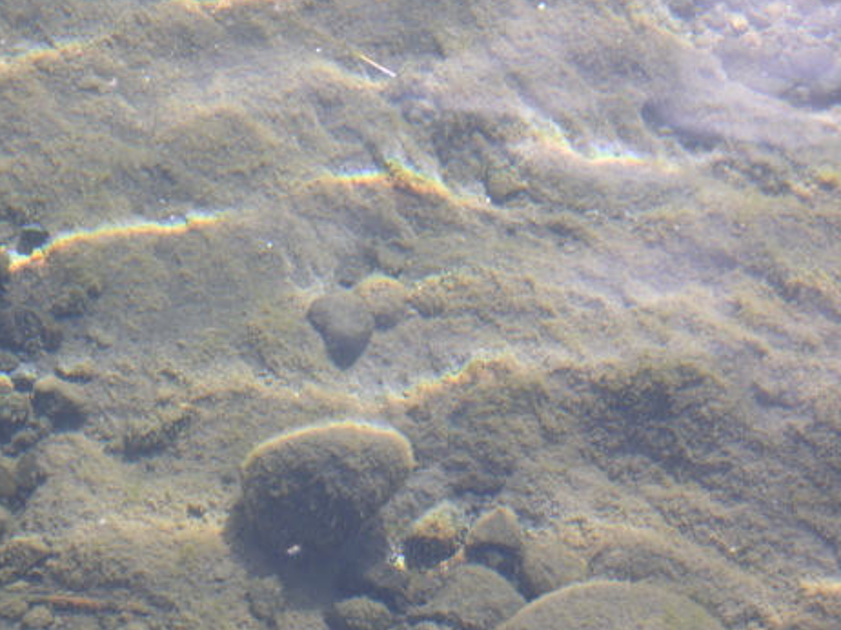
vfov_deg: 7.6
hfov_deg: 10.2
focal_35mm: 194
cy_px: 326
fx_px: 4711
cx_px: 302
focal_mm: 34.7
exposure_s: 1/91.8
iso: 50
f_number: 3.8
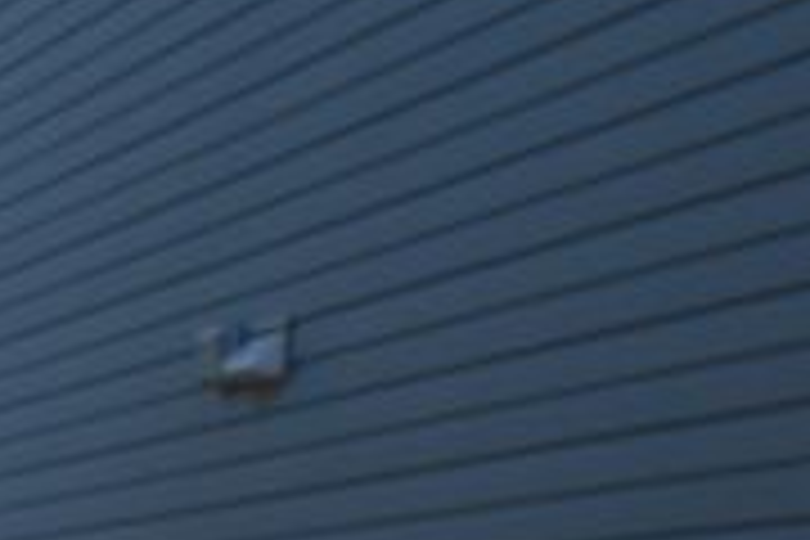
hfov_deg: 10.4
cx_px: -1454
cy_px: 754
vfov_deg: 8.7
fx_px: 3465
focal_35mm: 154
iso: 100
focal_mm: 18
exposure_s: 1/250
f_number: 8
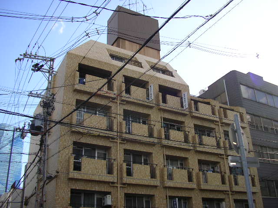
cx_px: 139
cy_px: 104
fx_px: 305
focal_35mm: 38
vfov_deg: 37.7
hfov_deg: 49.0
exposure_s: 1/650
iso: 71
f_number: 2.9
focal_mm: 5.8
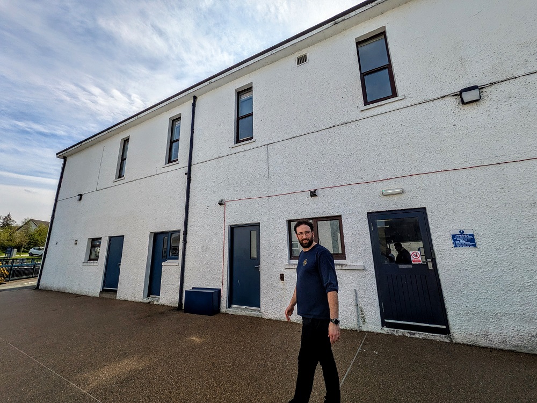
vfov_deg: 85.7
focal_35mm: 14
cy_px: 202
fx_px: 217
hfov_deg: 102.1
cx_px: 268
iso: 44
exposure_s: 1/2237
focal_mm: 1.83
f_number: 2.2
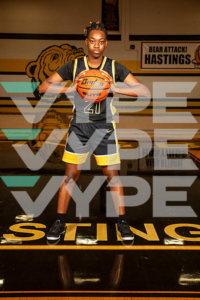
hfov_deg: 27.0
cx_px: 100
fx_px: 417
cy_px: 150
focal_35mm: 50
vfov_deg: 39.6
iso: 640
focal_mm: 50
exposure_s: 1/400
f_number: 7.1
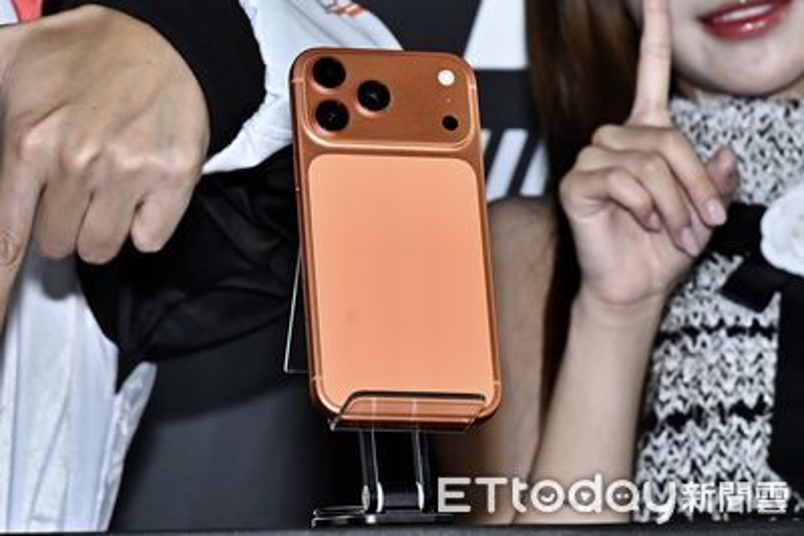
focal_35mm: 120
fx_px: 2681
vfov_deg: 11.4
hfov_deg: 17.1
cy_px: 268
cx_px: 402
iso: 640
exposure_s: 1/200
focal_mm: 120
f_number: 8
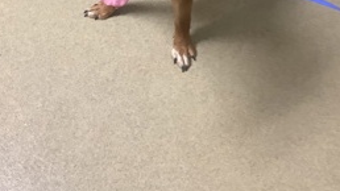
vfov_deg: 21.1
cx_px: 147
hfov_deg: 37.8
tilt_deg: -55.0
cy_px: 0
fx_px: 496
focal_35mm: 55
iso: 250
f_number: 2.4
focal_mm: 3.3
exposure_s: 1/40
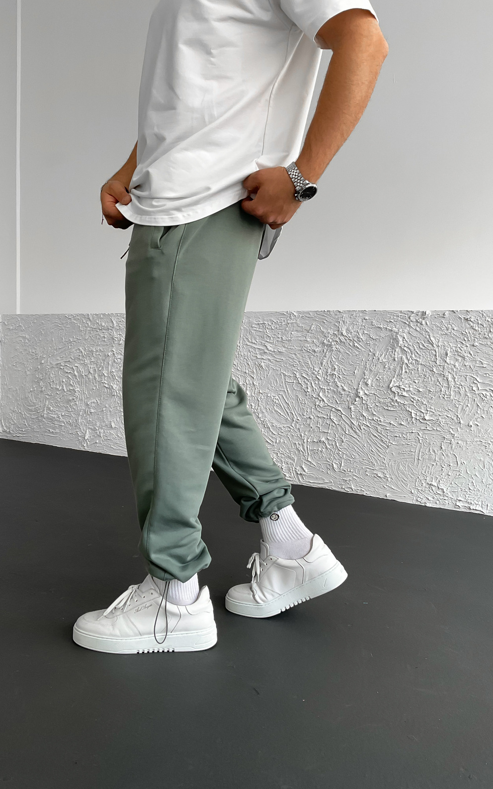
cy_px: 395
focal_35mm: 31
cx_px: 206
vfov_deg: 61.2
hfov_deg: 40.5
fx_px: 666
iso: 40
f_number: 1.8
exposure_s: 1/120
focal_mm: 3
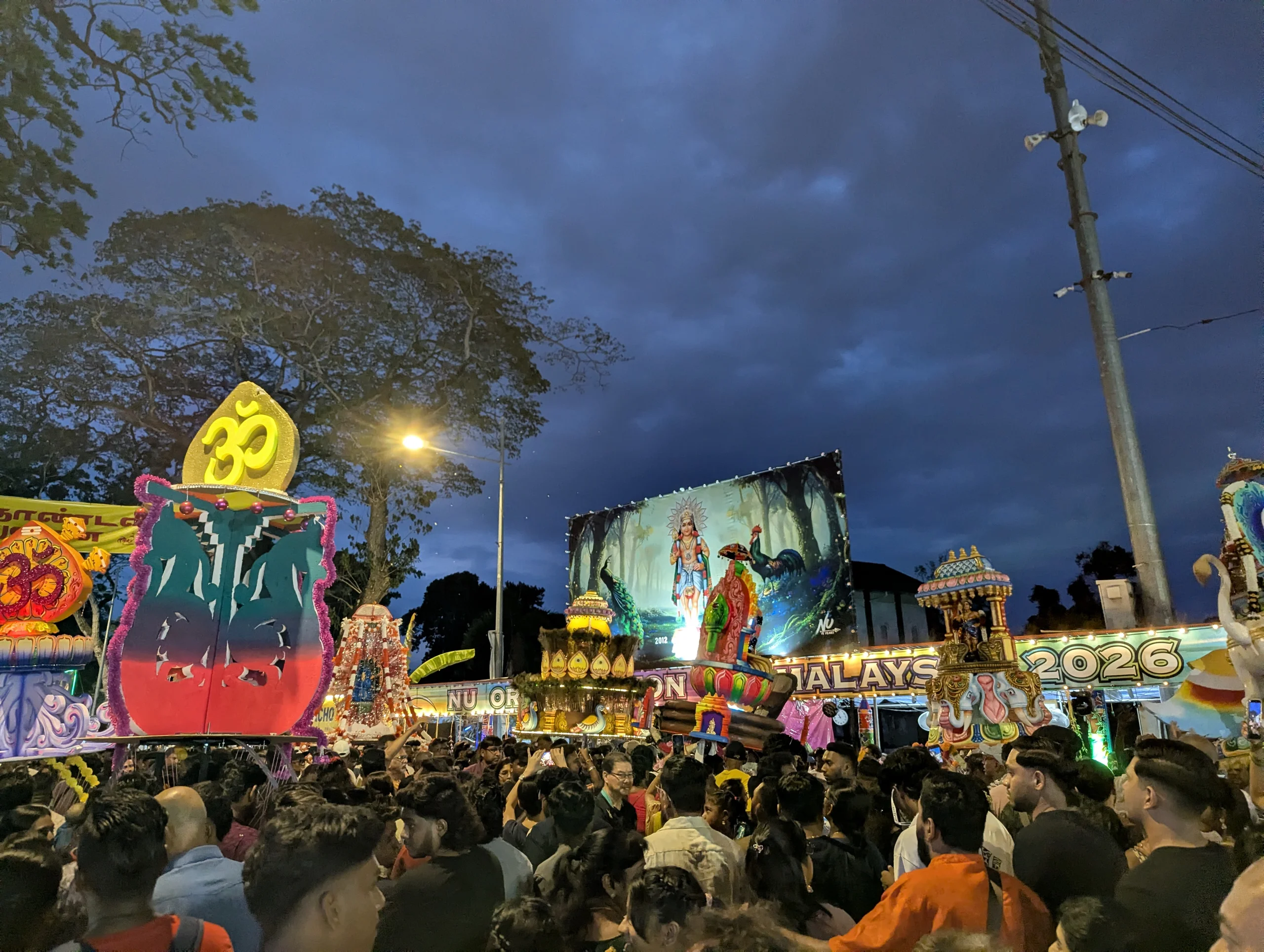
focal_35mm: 24
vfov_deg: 56.9
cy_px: 476
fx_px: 878
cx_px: 632
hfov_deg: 71.5
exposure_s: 1/100
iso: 644
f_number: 1.85
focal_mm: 6.81
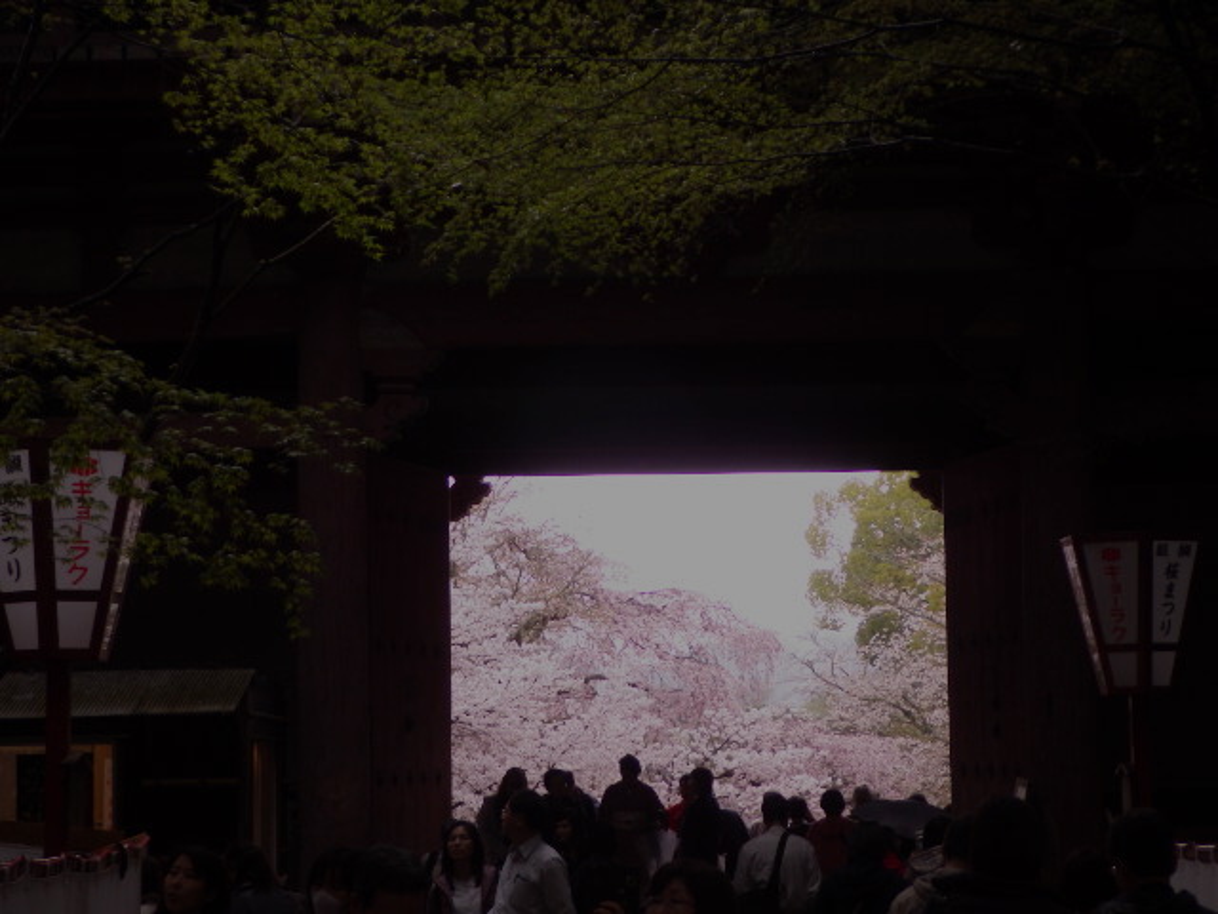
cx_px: 609
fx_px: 3237
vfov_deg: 16.1
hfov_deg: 21.3
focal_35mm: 92
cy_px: 457
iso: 320
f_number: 4.7
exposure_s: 1/125
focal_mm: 16.5
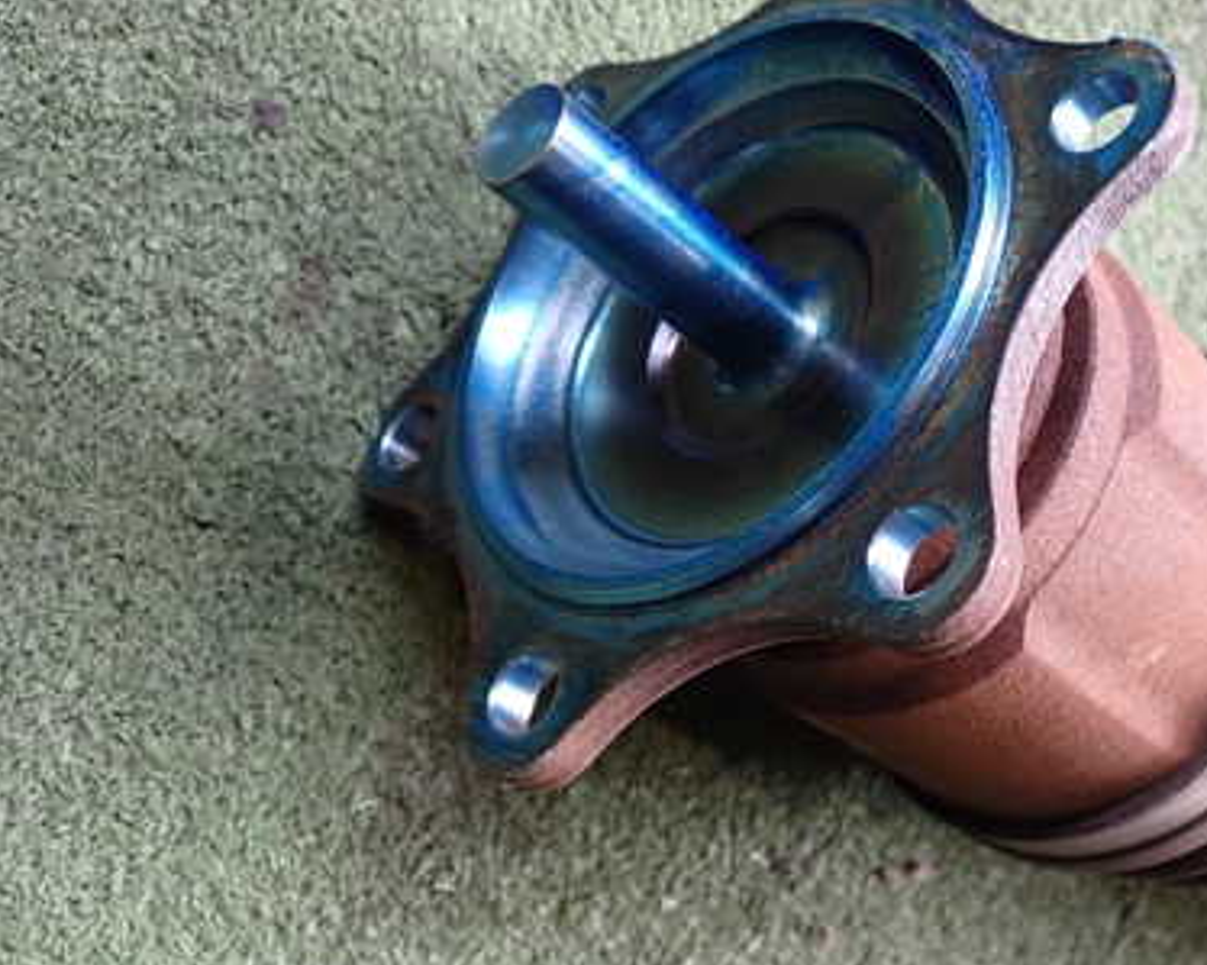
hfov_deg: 38.8
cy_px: 361
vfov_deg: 31.9
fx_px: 1679
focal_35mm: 47
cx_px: 855
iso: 200
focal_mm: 5.4
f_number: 2.3
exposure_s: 1/80
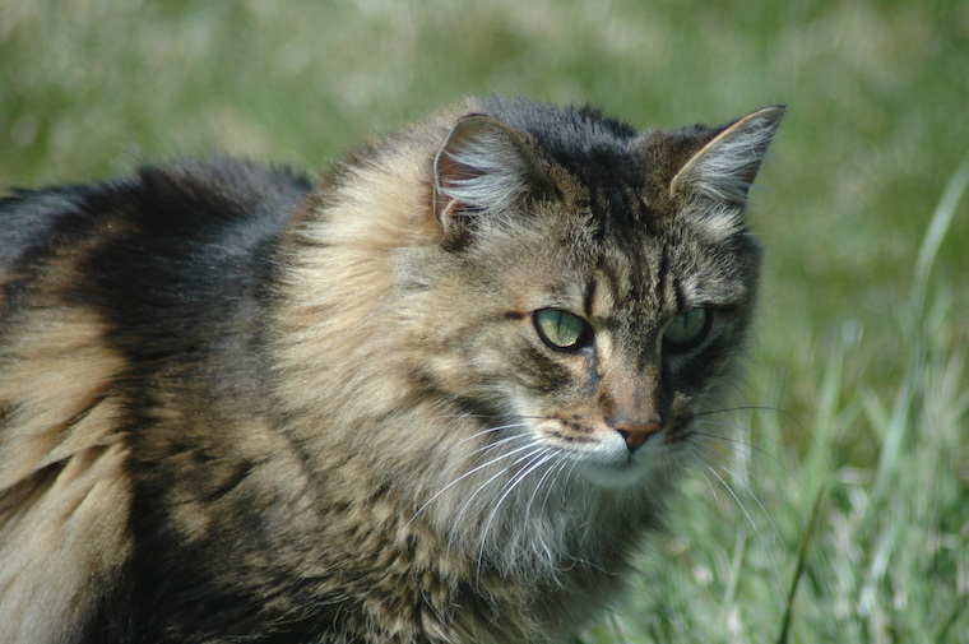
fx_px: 12099
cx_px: 484
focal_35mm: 450
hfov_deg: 4.6
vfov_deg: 3.0
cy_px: 322
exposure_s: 1/640
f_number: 5.6
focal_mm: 300
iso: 200
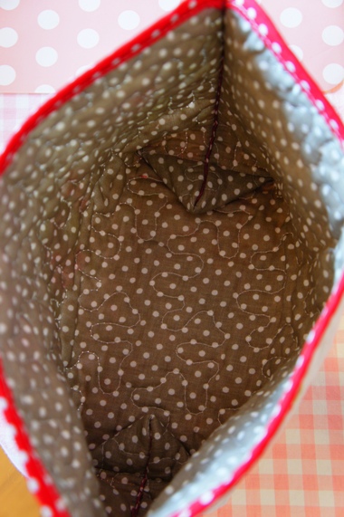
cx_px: 172
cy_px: 258
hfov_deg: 31.9
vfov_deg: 46.4
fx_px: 603
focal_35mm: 42
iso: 500
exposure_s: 1/50
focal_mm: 28
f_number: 4
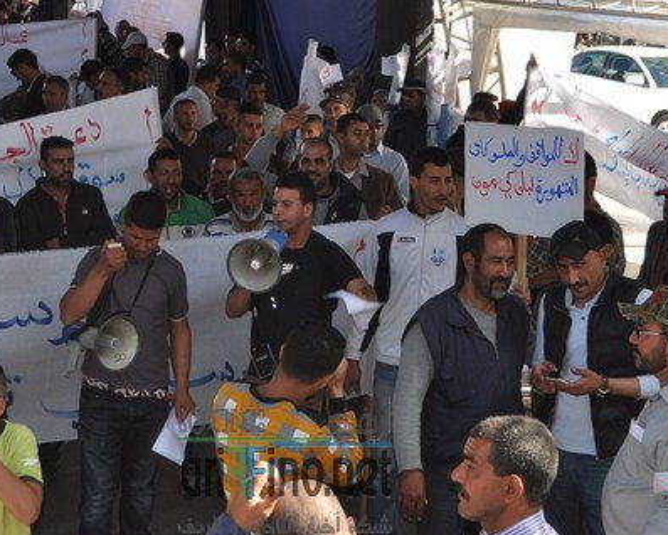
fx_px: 1523
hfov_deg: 24.7
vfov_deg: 19.9
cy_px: 183
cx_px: 284
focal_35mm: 77
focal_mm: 34
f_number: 6.3
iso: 200
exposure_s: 1/200
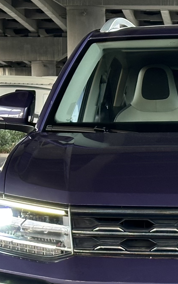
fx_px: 877
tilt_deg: -6.3
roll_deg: +1.3
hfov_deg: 11.3
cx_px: 222
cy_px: 214
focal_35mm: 113
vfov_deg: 18.3
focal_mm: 6.86
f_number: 1.78
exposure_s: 1/83
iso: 100
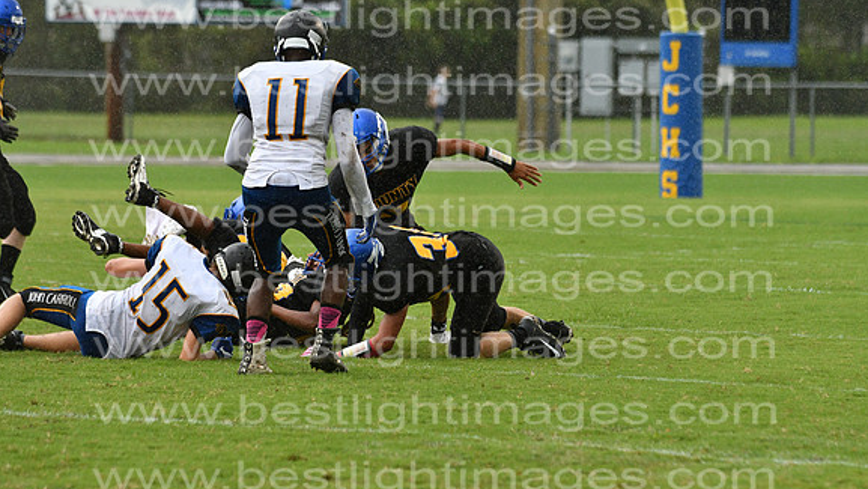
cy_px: 249
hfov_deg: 9.8
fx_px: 5088
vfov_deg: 5.5
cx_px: 435
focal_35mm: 221
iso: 1000
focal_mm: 140
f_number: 3.5
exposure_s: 1/1250
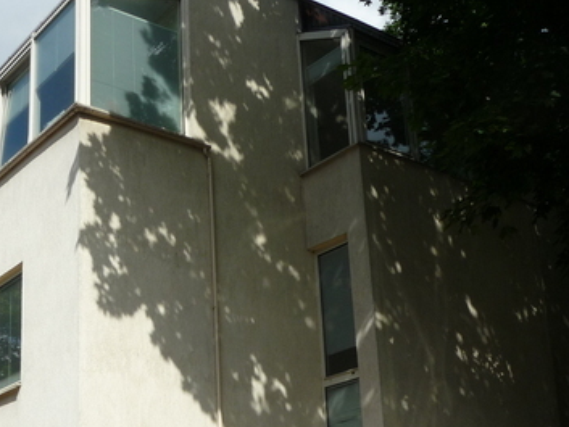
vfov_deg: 24.7
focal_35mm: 58
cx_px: 124
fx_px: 954
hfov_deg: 32.4
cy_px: 358
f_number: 5.6
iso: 100
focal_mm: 5.2
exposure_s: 1/500
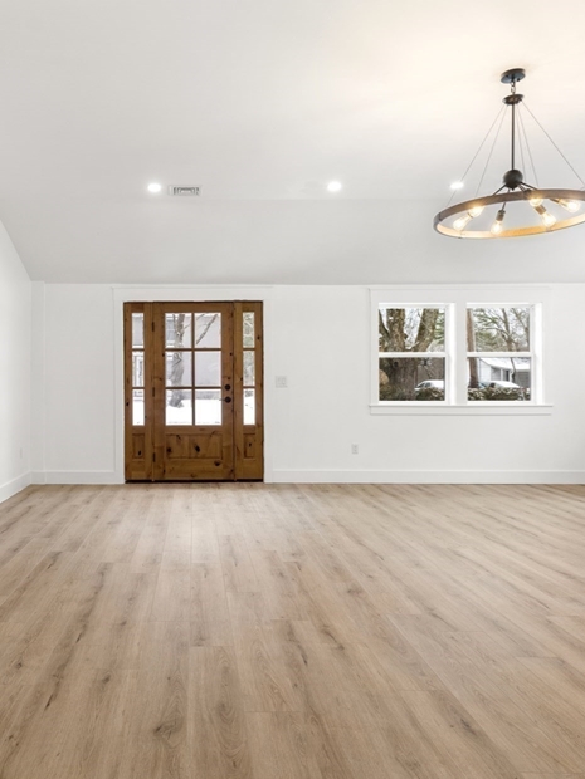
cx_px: 191
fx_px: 608
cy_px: 379
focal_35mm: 27
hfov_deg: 50.4
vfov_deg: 65.3
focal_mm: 17
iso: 800
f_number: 8
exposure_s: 1/2.5
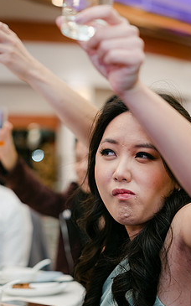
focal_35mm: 81
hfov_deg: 16.1
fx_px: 675
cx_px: 68
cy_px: 158
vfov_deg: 25.5
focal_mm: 33
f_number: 1.4
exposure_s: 1/125
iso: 200
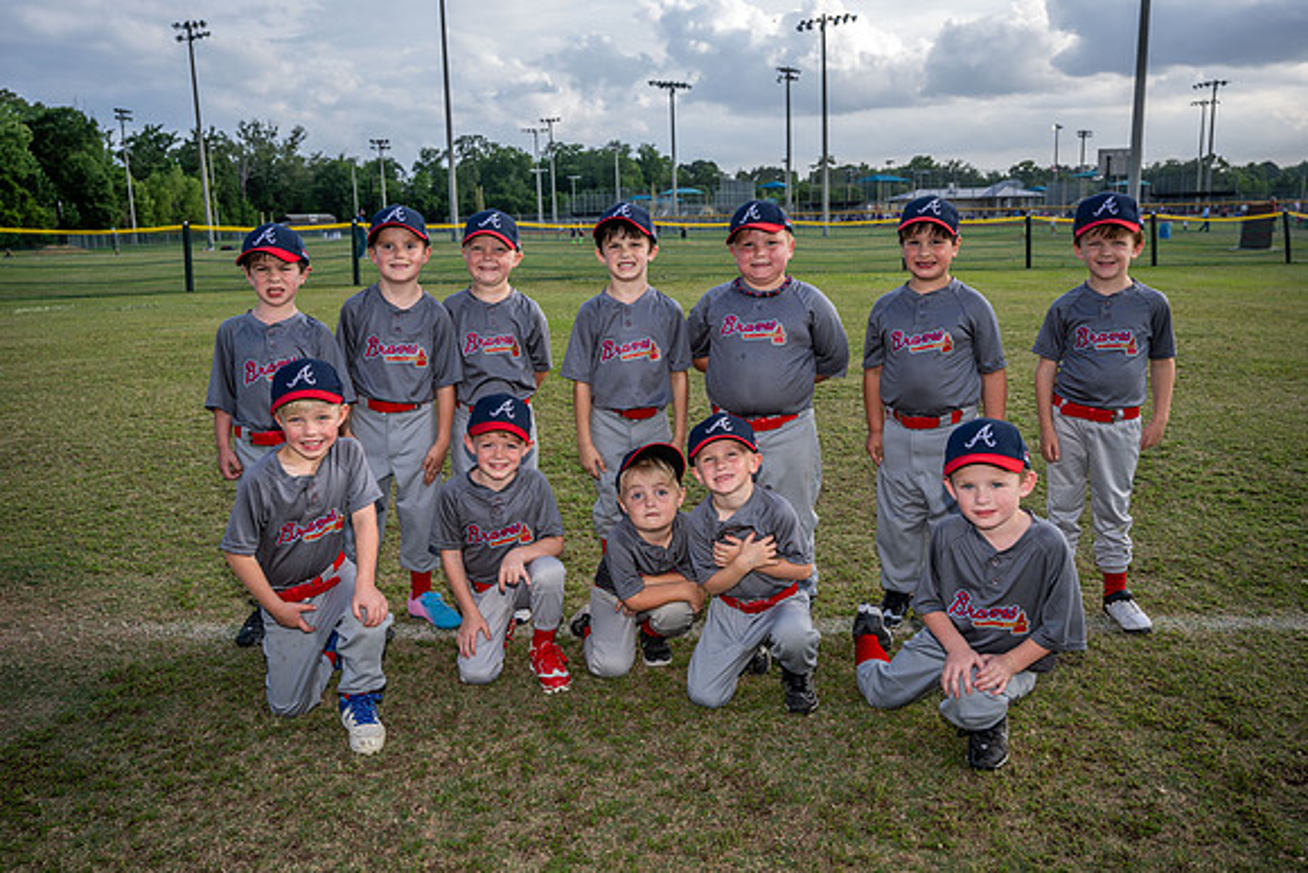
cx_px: 654
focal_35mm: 30
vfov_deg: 43.0
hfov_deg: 61.1
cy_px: 436
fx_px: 1108
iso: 100
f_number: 5
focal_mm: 30.5
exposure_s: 1/200
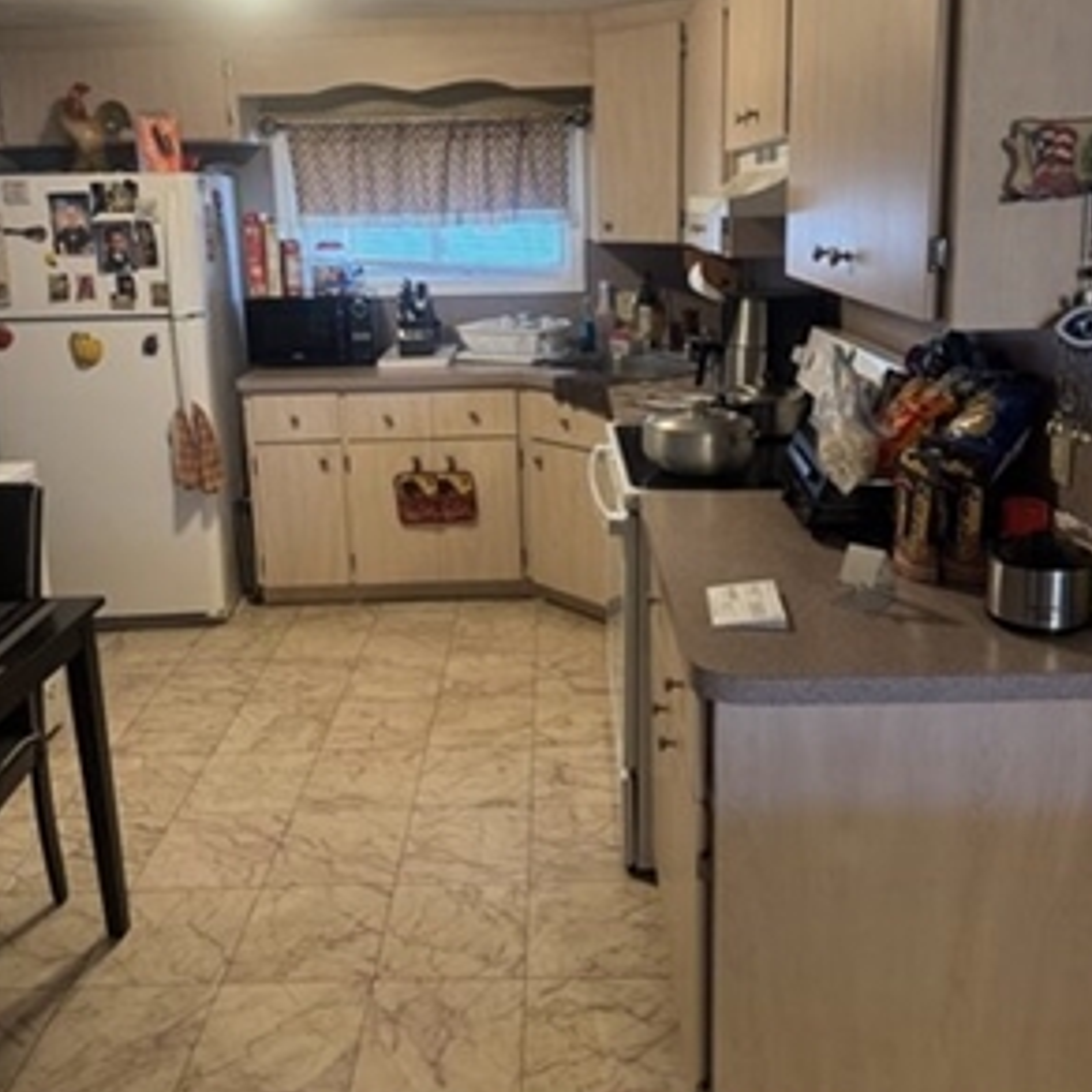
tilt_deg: -12.6
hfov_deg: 55.6
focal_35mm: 29
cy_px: 398
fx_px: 1035
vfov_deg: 54.9
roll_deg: +1.1
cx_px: 550
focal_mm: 6.76
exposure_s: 1/60
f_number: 1.78
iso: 320
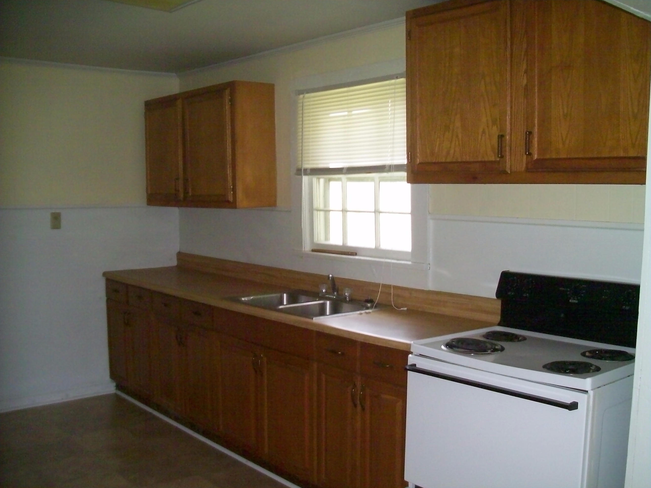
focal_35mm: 36
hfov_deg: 51.4
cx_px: 326
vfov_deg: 39.6
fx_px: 677
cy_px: 244
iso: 160
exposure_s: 1/64
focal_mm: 6
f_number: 2.7
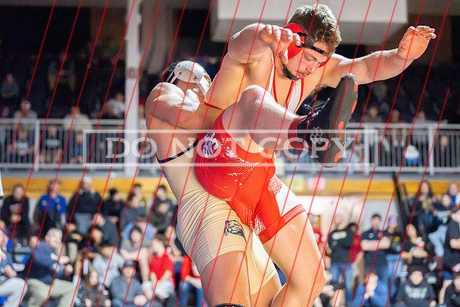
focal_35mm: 77
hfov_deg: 26.1
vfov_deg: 17.6
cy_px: 157
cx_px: 211
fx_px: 990
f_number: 2.8
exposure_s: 1/500
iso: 16000
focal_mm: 70
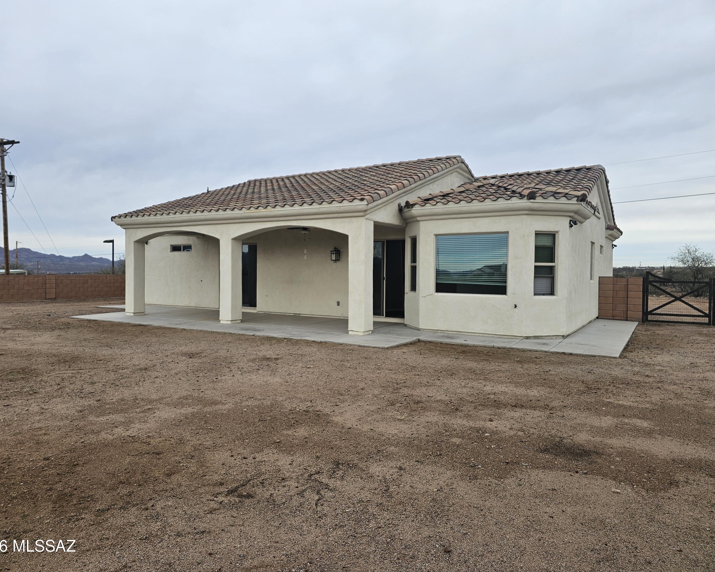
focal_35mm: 24
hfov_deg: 70.2
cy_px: 286
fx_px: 508
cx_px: 341
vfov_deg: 58.8
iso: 12
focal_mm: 6.3
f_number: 1.7
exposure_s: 1/317
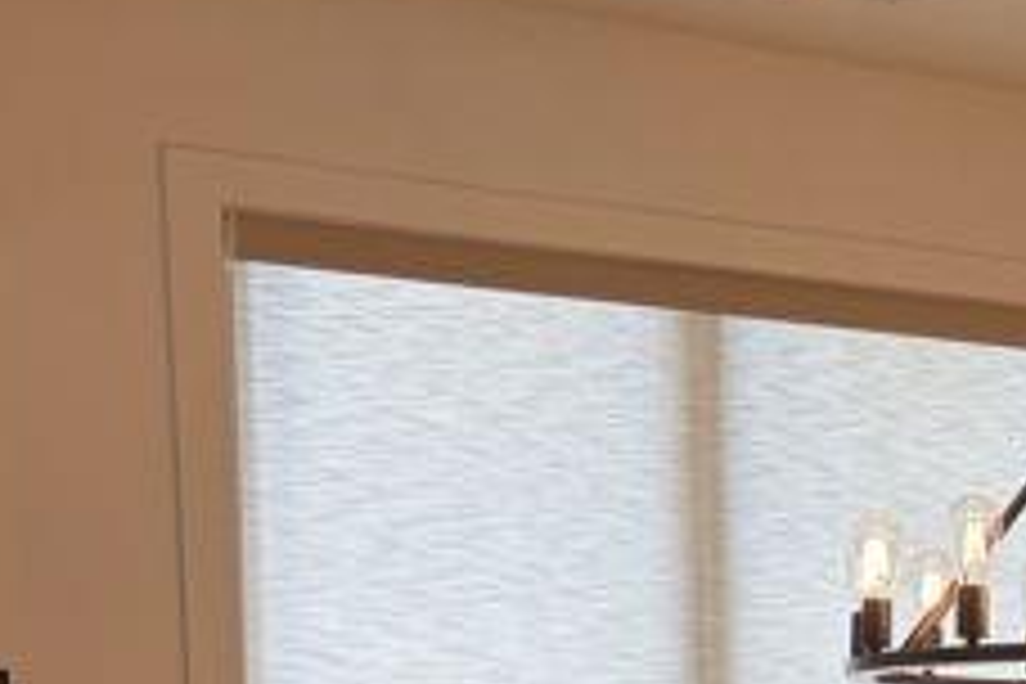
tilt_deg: -2.3
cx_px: 1184
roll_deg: +0.5
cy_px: 940
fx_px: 2166
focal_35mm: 76
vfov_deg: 16.7
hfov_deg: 24.5
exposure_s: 1/161
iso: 40
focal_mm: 5.96
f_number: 1.6
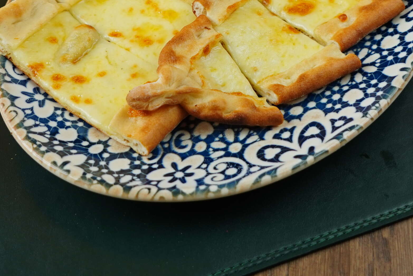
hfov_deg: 29.2
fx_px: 791
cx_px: 206
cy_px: 20
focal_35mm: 69
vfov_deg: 19.3
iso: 800
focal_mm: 24
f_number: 4
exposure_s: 1/250
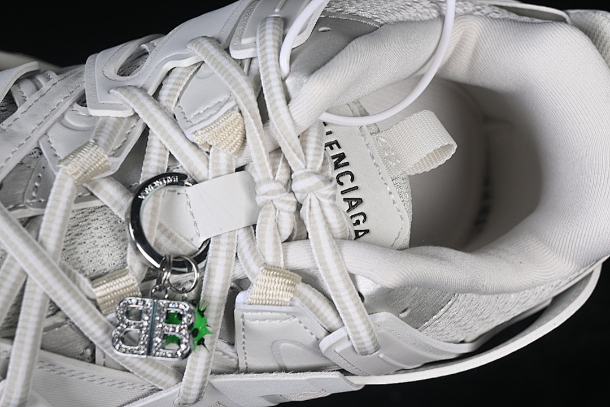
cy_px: 204
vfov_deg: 18.2
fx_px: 1271
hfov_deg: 27.0
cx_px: 305
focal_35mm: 75
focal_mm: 50
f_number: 7.1
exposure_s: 1/80
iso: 160
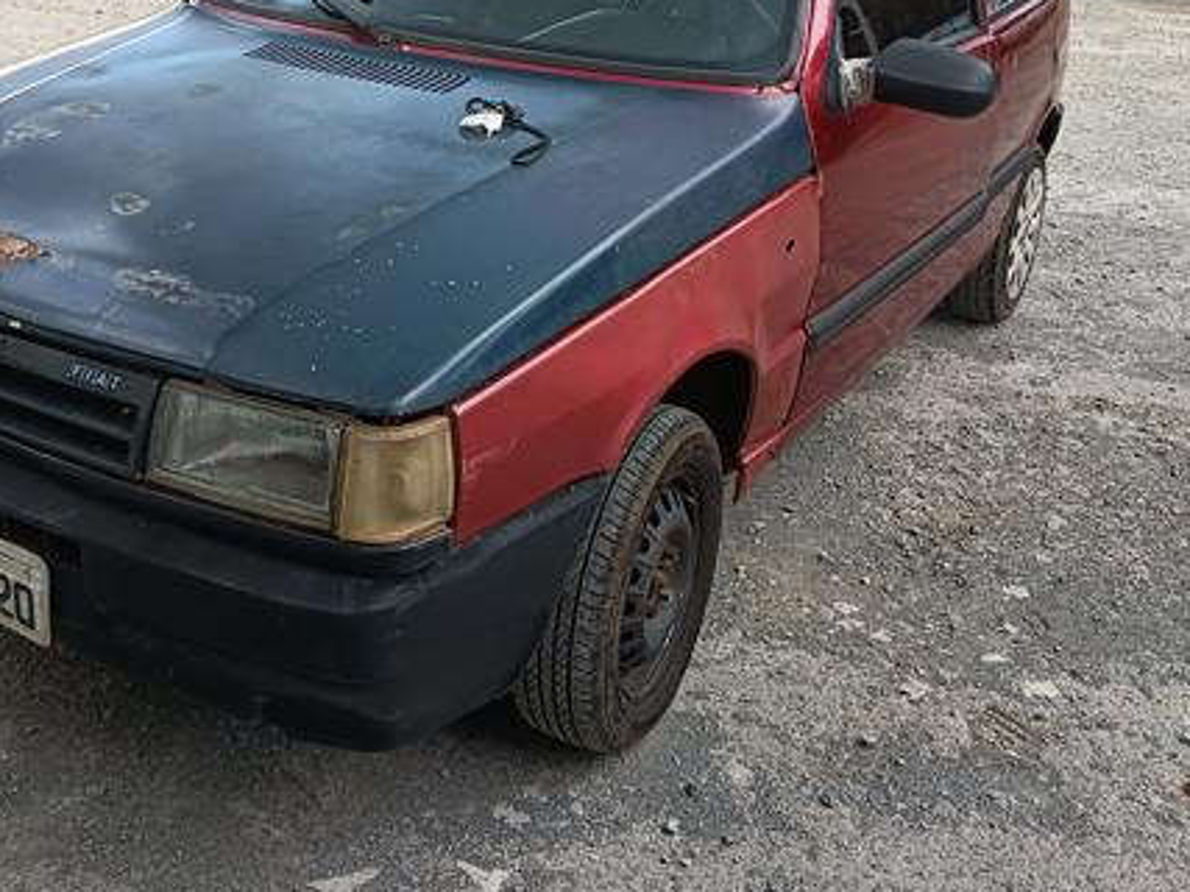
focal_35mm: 39
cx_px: 530
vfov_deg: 36.3
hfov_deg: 47.8
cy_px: 282
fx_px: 1340
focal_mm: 4.81
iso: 148
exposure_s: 1/124
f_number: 1.8
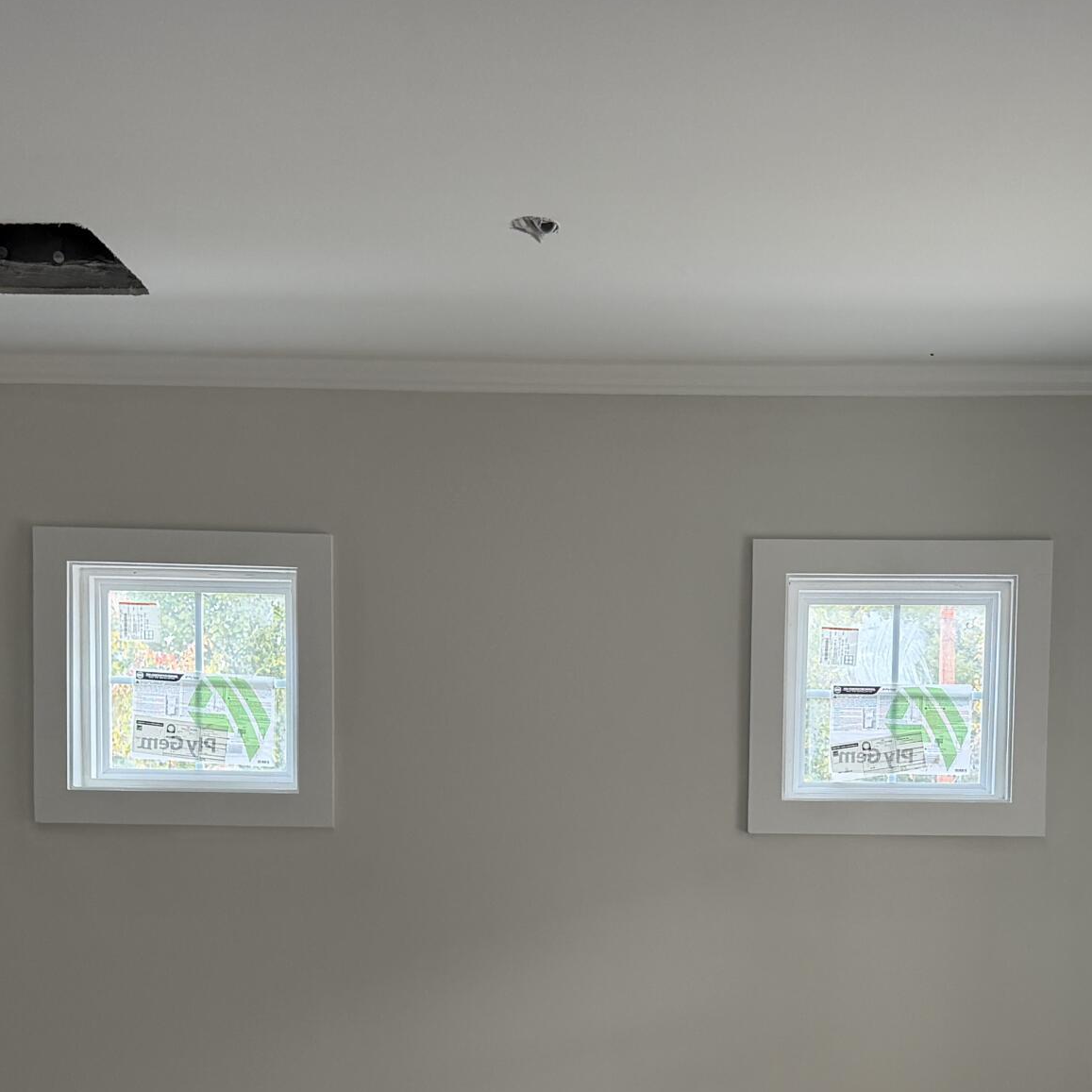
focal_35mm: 55
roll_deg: -0.5
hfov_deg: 31.0
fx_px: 1963
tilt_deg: -3.7
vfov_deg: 29.9
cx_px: 645
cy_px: 965
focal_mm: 6.76
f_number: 1.78
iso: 160
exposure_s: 1/121
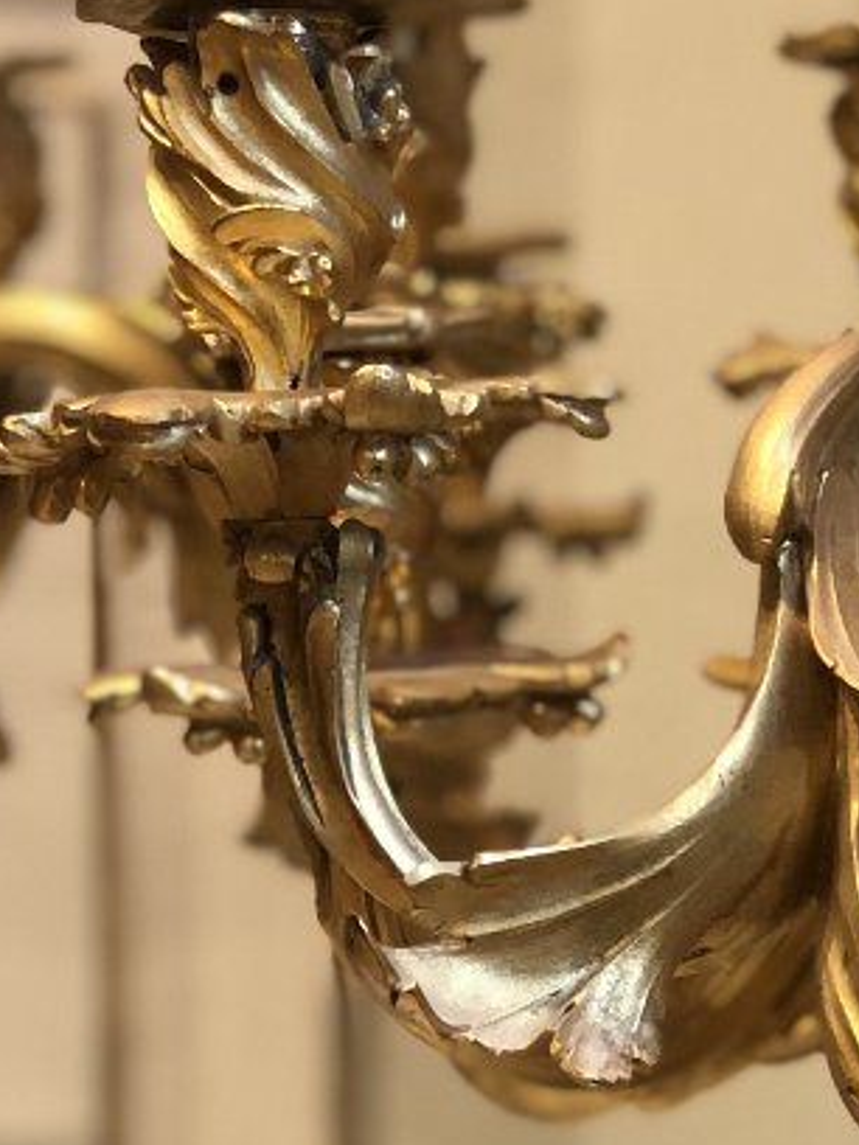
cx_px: 758
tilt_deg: -3.9
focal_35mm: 153
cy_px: 598
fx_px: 5062
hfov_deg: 9.7
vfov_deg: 12.9
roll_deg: +0.7
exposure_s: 1/33
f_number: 2.4
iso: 125
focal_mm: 6
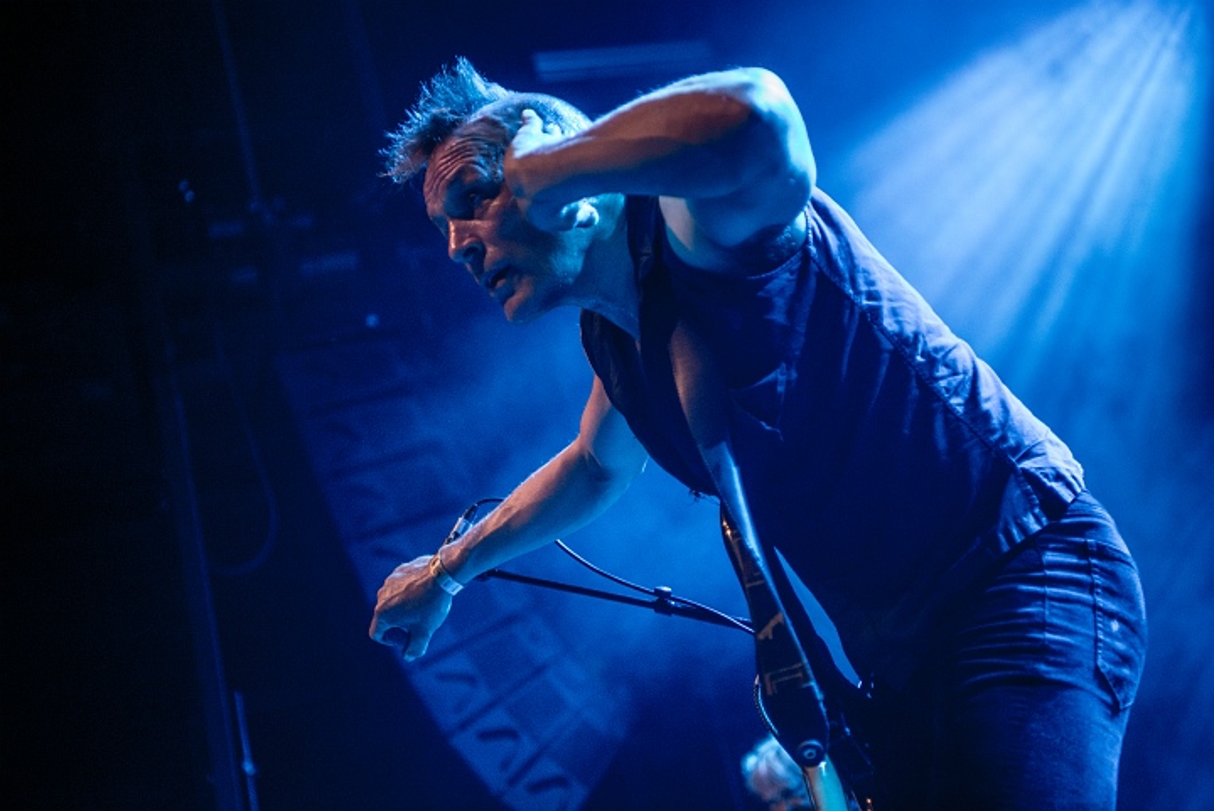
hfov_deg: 35.6
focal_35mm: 56
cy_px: 406
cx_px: 607
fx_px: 1890
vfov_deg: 24.2
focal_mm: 56
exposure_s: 1/80
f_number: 2.8
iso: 2500
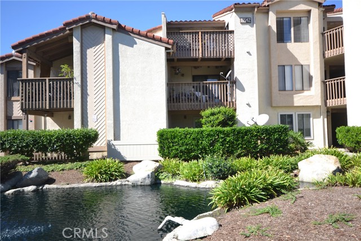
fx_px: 301
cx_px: 180
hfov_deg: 61.9
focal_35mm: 30
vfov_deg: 43.6
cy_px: 120
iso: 100
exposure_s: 1/160
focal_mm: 20
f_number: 6.3
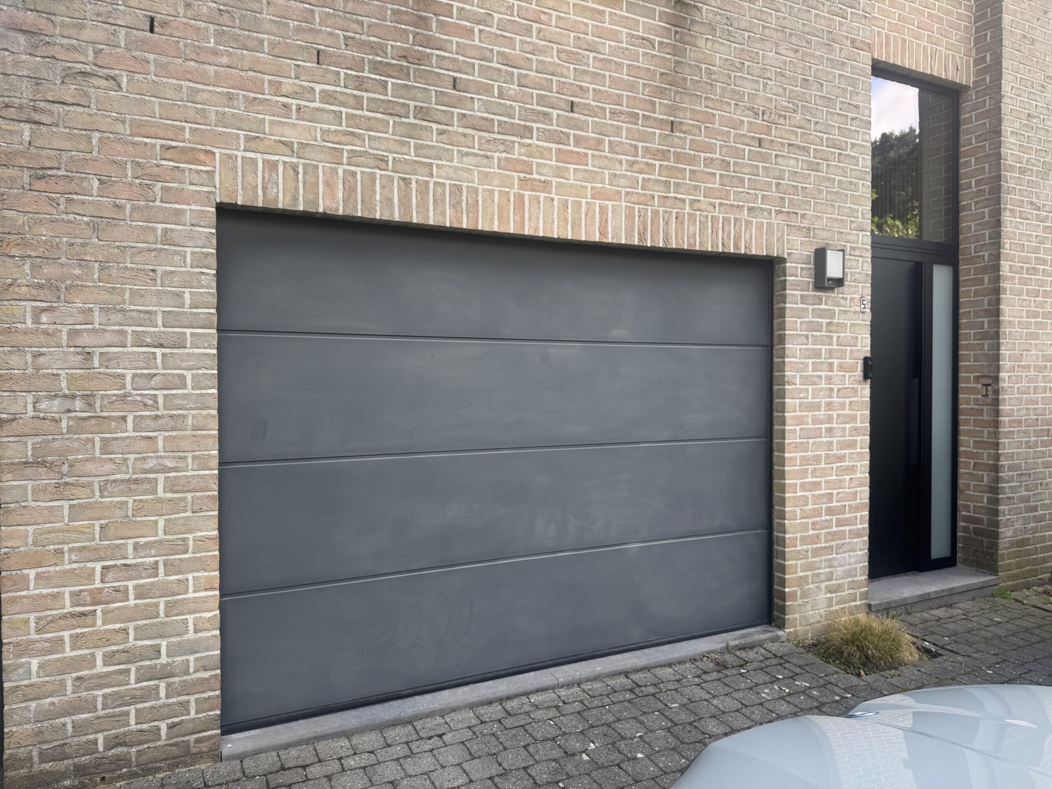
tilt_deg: -1.5
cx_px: 526
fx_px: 729
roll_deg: +1.4
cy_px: 394
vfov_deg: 56.8
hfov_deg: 71.6
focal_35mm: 24
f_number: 1.78
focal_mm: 6.76
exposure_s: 1/651
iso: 80
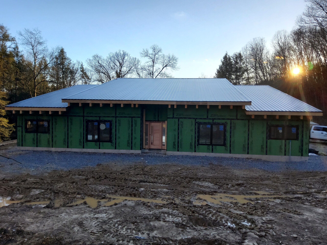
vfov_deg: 53.1
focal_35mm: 26
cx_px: 164
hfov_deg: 67.3
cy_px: 122
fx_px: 246
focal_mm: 3.08
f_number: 2
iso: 50
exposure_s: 1/439
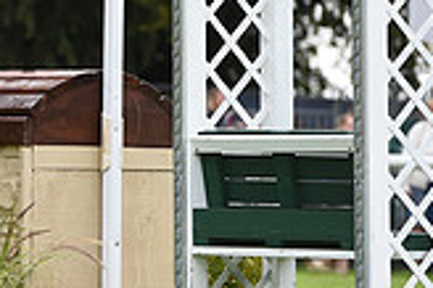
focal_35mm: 635
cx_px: -327
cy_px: -3
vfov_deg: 2.2
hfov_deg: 3.2
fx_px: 7630
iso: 640
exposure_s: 1/1250
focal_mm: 180
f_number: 5.6
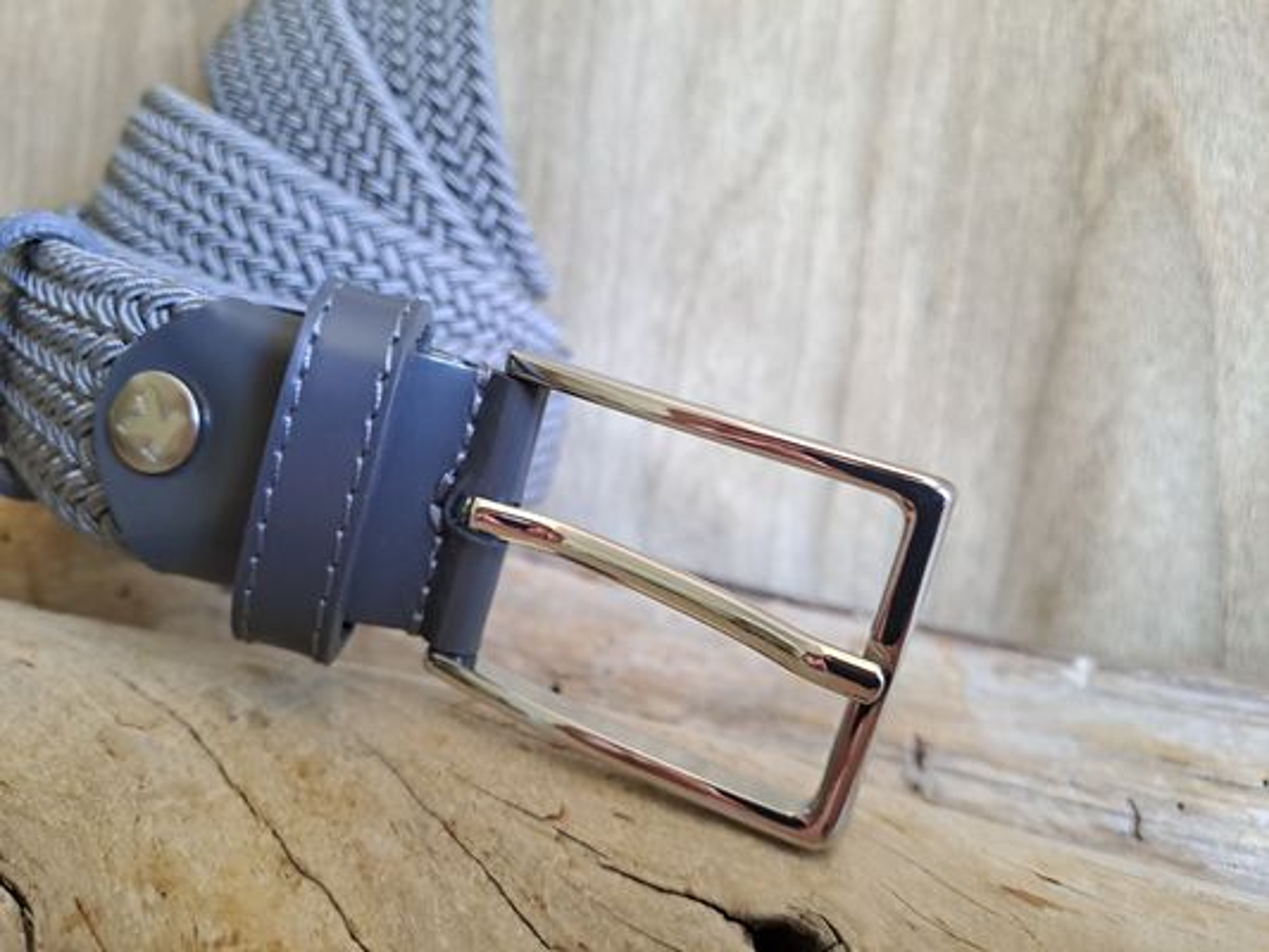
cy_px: 476
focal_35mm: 25
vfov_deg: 54.9
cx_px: 634
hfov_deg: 69.4
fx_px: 917
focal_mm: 4.65
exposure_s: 1/25
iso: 400
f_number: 1.8
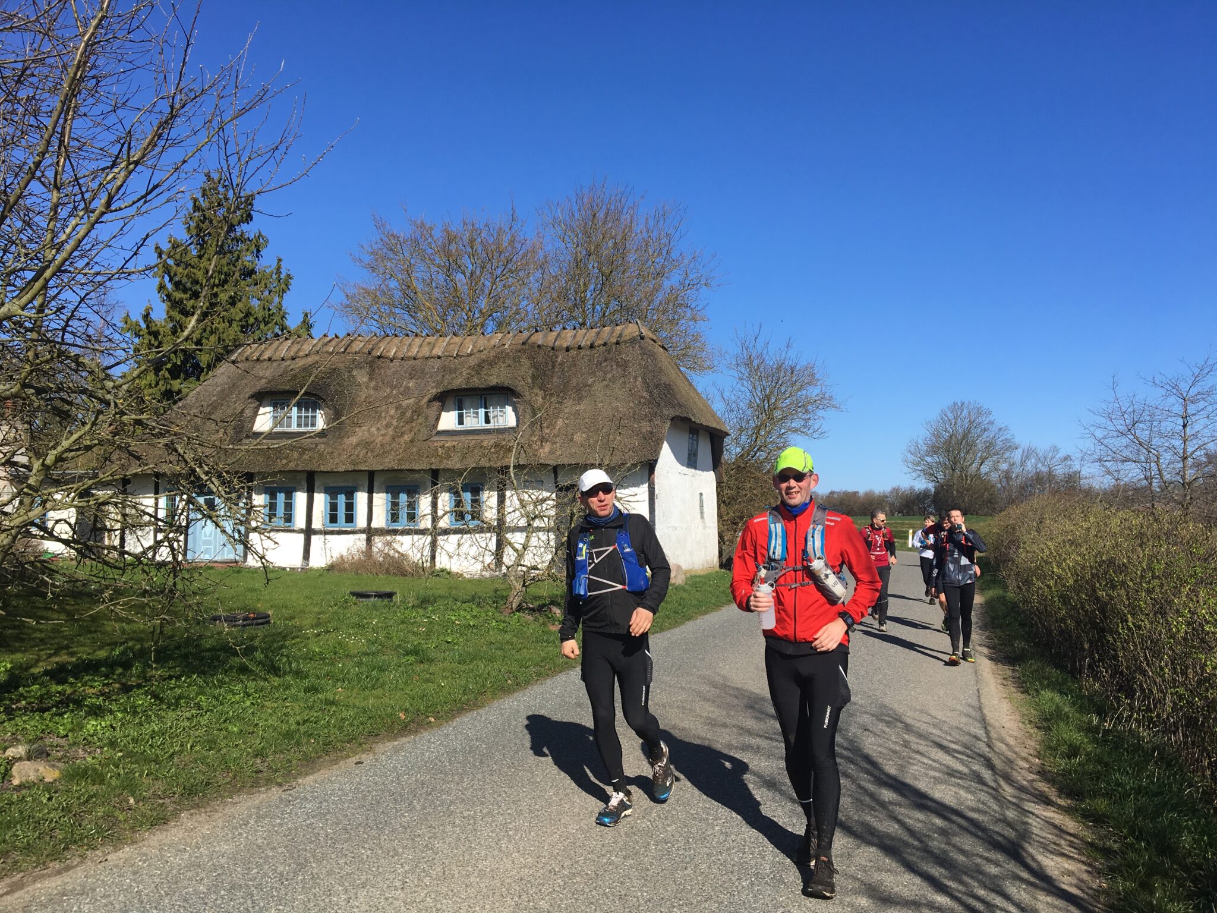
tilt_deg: +4.5
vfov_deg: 48.2
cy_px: 456
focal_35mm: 29
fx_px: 1020
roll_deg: -0.1
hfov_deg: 61.7
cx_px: 608
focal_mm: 4.15
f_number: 2.2
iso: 25
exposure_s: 1/1789
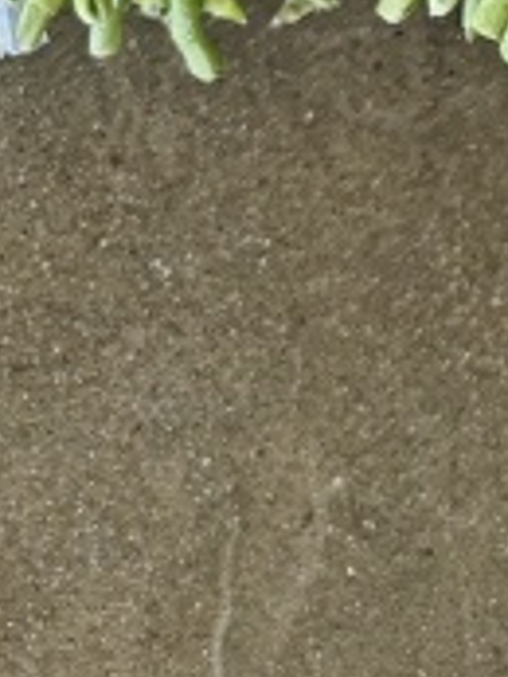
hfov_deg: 9.0
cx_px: 1395
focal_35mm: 142
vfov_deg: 12.0
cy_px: -789
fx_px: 2775
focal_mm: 5.56
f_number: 1.88
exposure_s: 1/100
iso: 116
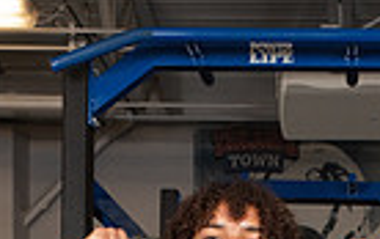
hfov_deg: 19.5
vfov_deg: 10.4
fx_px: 1100
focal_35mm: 106
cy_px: 607
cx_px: 270
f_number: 7.1
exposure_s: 1/250
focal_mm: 32
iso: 800
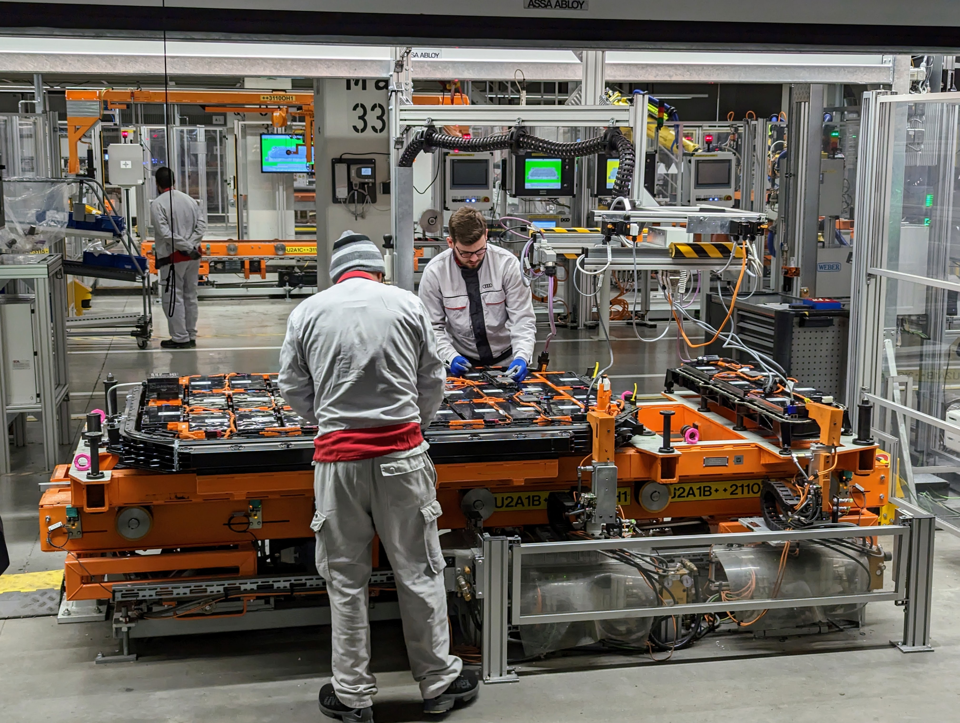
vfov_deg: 30.3
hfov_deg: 39.6
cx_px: 480
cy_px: 362
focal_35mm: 48
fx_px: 1333
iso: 215
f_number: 1.85
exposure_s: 1/198
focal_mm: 6.81
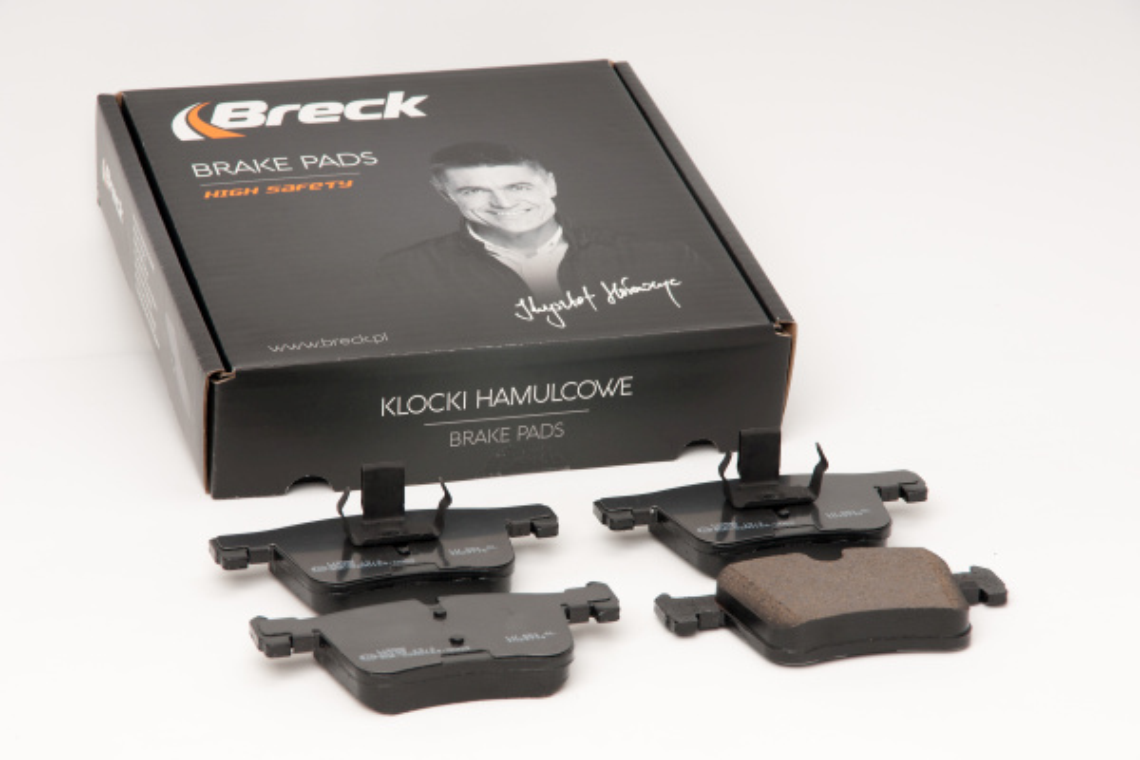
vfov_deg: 15.2
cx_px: 570
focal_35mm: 90
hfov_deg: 22.6
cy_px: 380
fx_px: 2850
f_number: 11
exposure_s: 1/200
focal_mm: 60
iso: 100
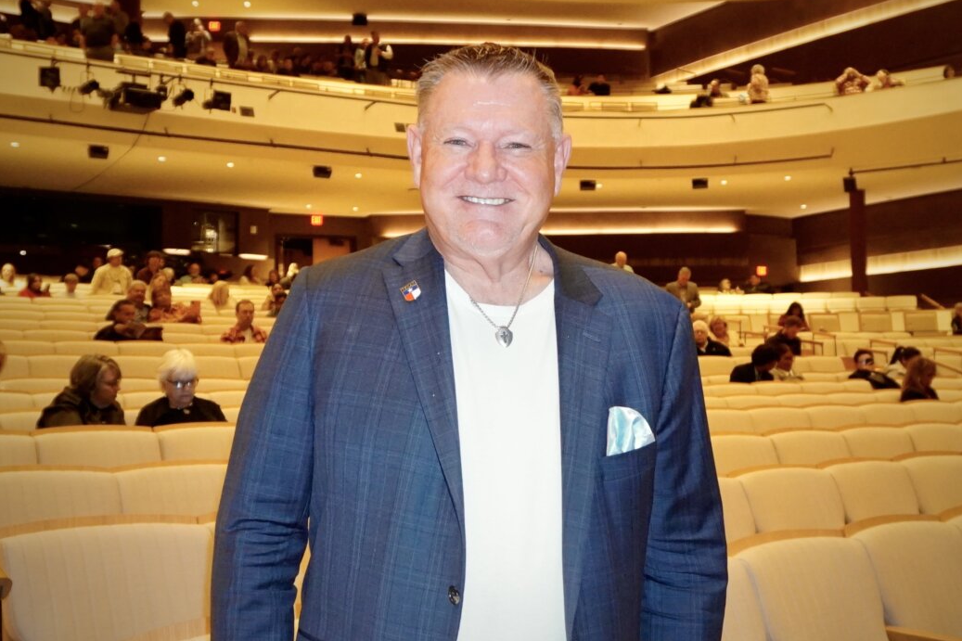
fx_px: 668
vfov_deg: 51.3
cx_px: 499
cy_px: 308
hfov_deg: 71.5
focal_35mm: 25
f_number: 3.5
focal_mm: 16
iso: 2500
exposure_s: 1/60
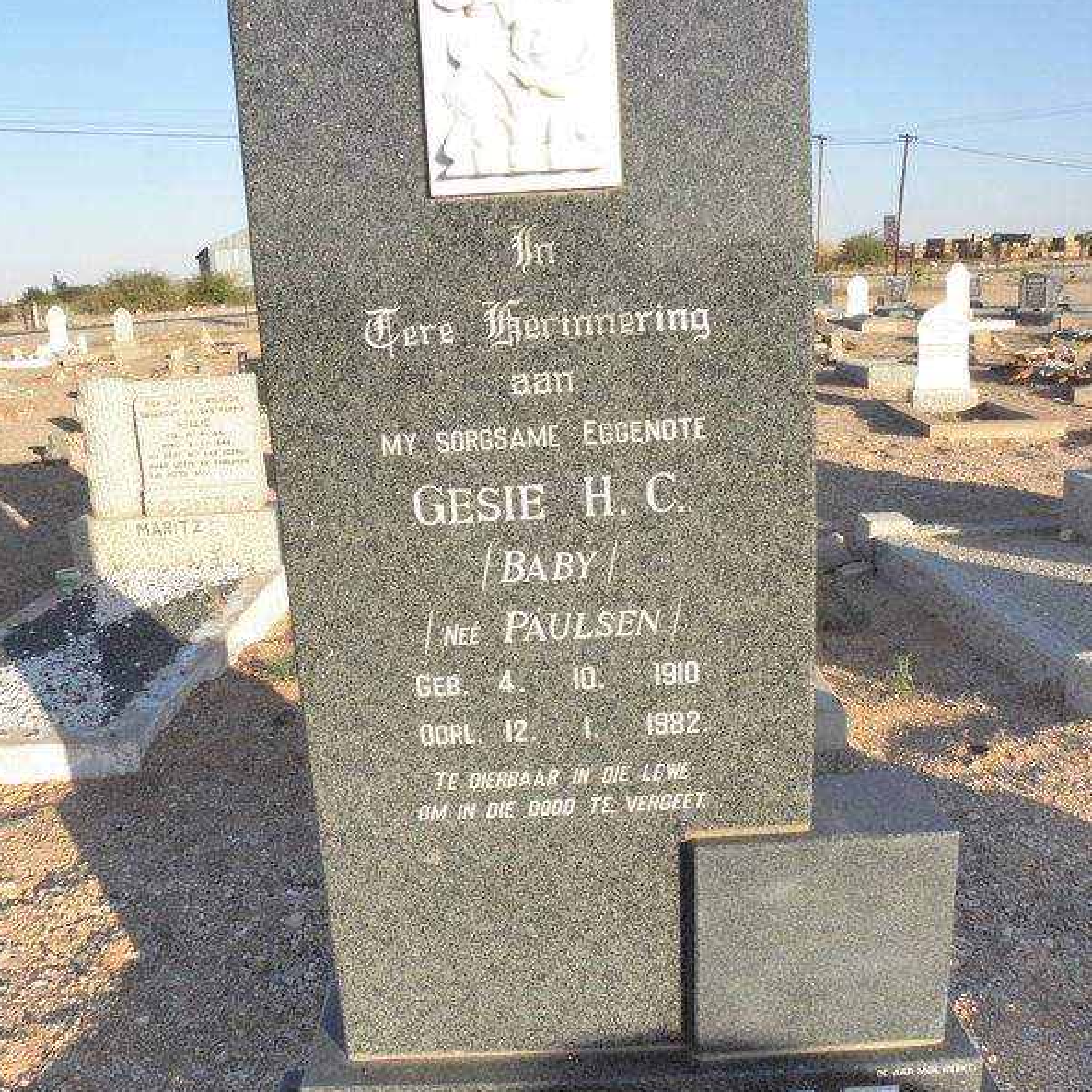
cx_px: 543
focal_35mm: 31
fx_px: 1106
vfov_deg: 52.4
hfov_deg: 52.5
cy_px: 608
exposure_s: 1/400
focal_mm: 4.6
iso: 200
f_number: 6.3
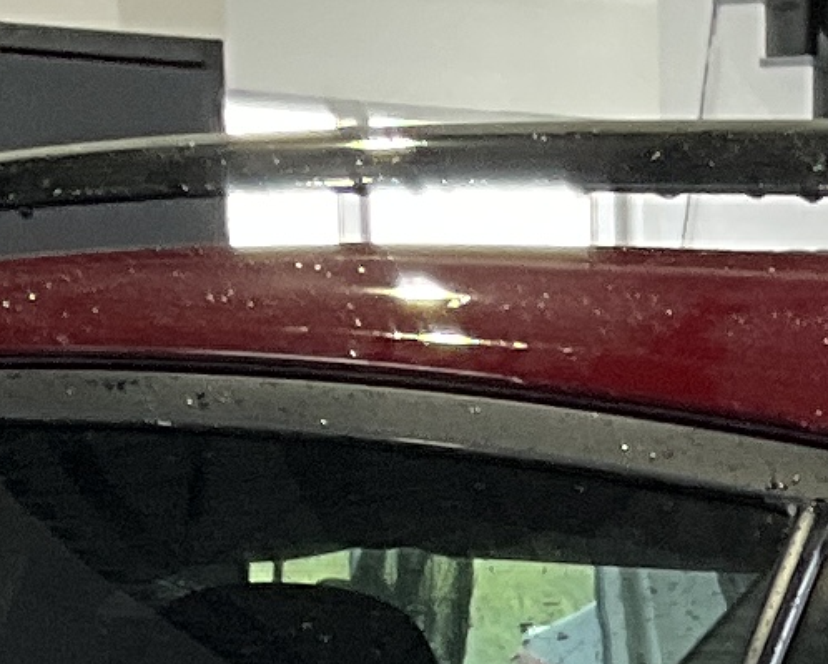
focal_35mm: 229
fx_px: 5615
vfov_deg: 6.0
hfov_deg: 8.3
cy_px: 2403
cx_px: 1215
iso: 64
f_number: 1.8
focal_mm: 3
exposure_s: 1/122
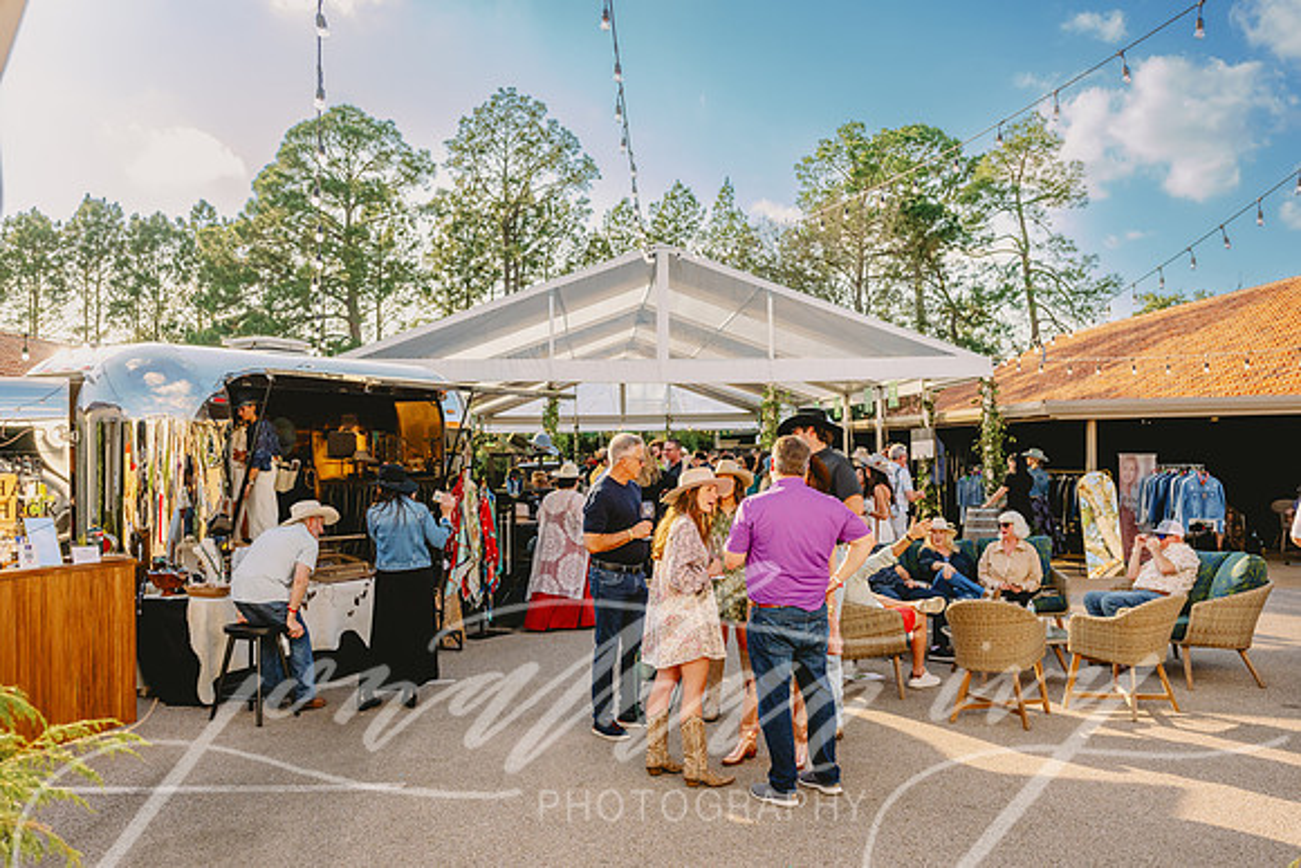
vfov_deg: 41.8
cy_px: 443
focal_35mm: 31
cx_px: 702
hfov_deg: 59.4
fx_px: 1138
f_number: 4
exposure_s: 1/3200
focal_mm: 29
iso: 640
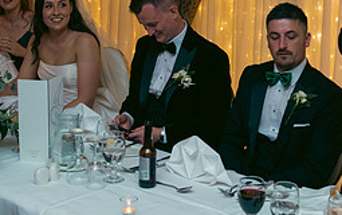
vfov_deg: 15.9
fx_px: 756
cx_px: 189
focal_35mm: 81
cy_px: 11
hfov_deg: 25.5
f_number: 3.5
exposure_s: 1/160
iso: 800
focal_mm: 35
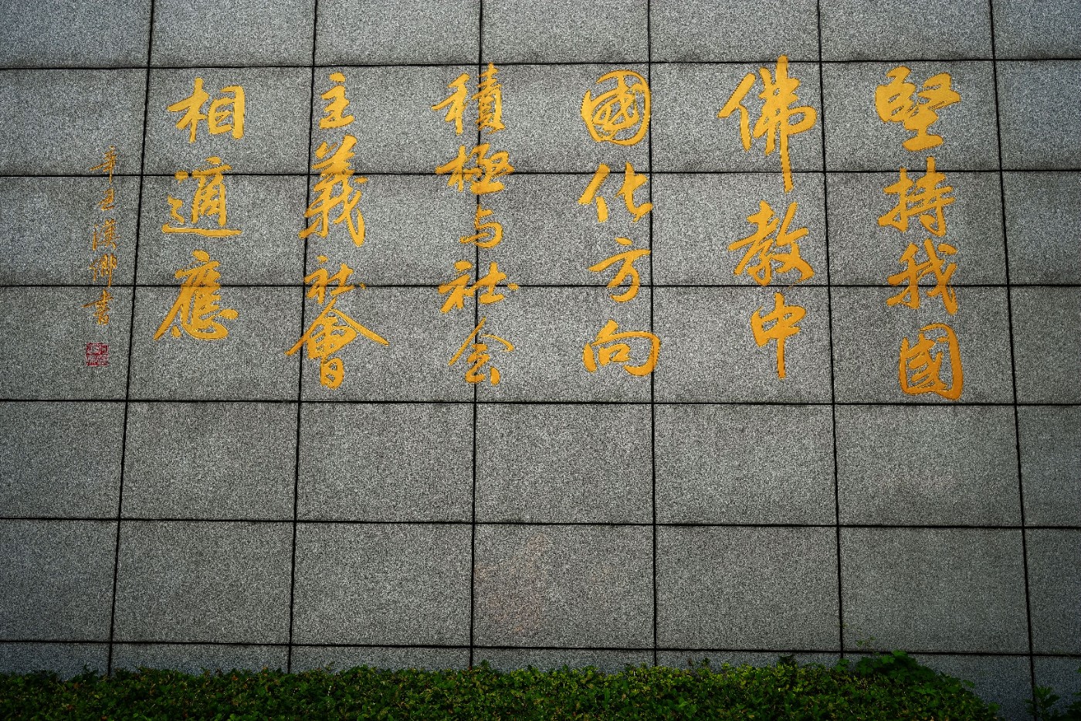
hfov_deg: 55.8
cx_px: 540
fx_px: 1021
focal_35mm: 34
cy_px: 360
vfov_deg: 38.9
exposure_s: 1/250
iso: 100
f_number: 5
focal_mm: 34
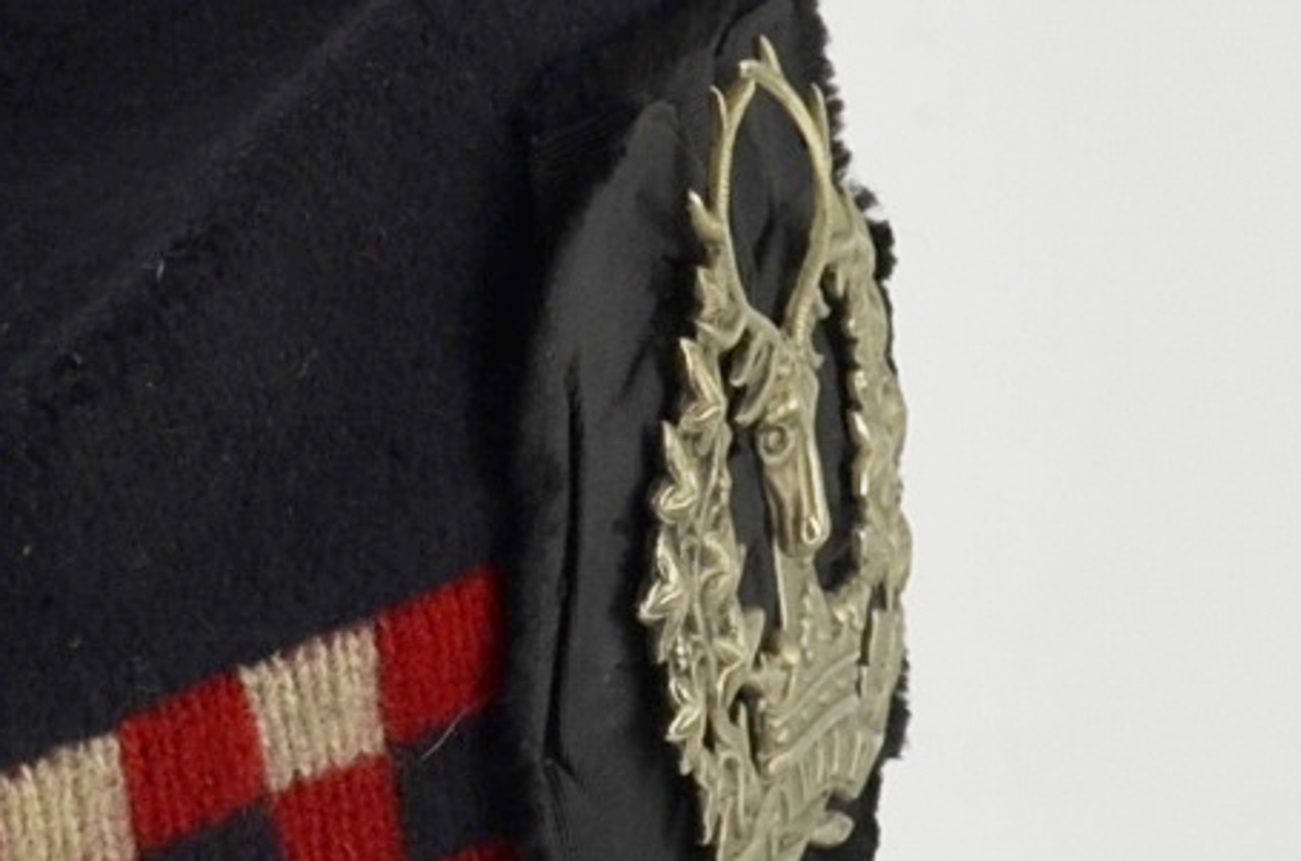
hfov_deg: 8.1
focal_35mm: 252
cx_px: -540
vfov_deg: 5.4
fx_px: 9074
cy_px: 1416
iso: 250
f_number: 5.6
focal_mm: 31
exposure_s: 1/125
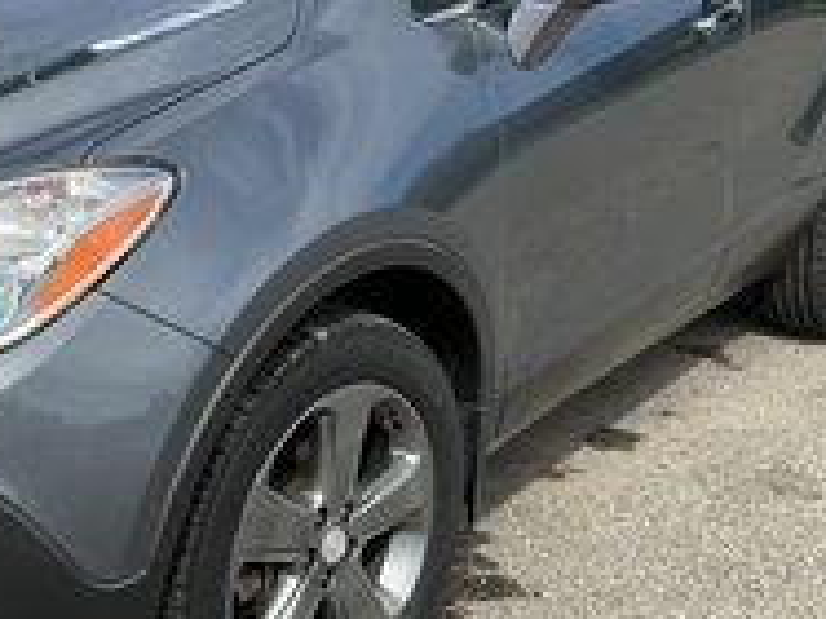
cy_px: 239
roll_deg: -1.9
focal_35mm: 60
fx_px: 1431
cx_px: 110
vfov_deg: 24.3
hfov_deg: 31.0
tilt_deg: -15.0
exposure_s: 1/1279
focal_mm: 3
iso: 25
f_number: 1.8
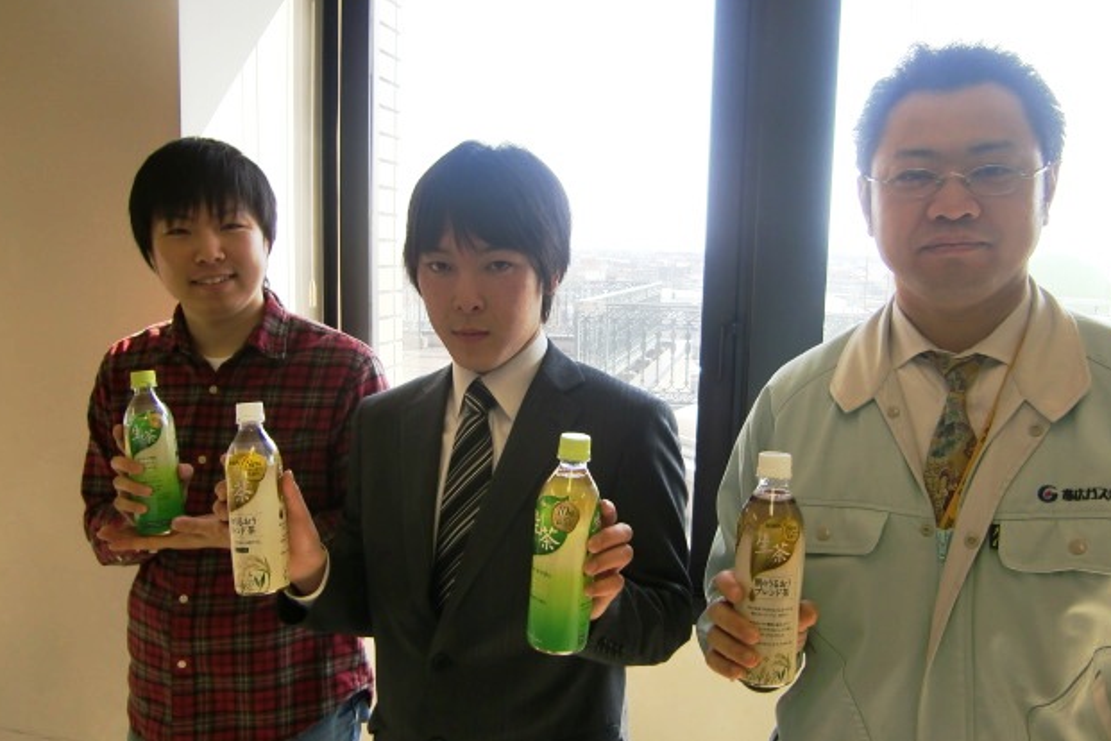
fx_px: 926
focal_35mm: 30
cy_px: 381
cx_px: 564
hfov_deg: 61.9
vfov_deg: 43.6
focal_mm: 4.9
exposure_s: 1/160
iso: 64
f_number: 2.6
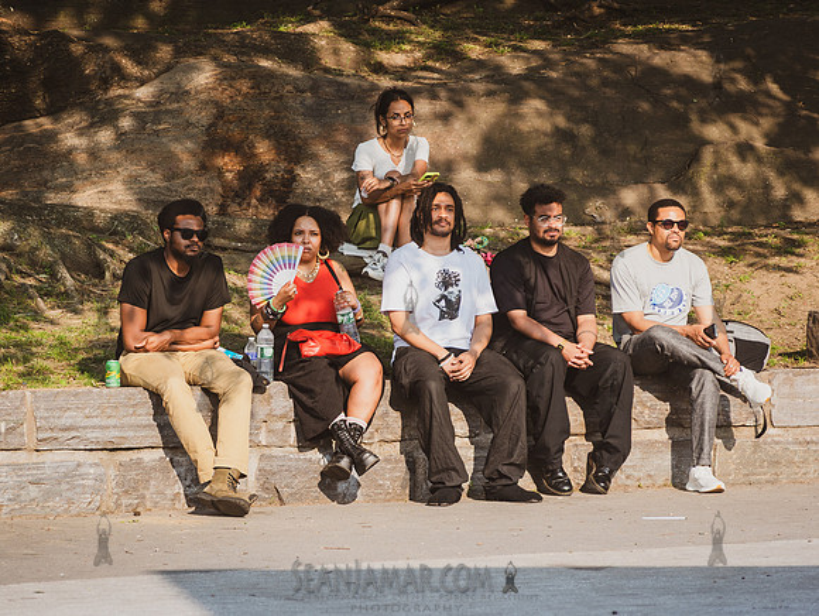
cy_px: 351
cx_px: 294
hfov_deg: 8.0
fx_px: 5891
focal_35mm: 249
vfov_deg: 6.0
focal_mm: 200
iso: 200
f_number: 4.5
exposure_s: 1/800
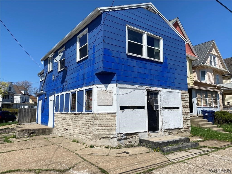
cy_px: 87
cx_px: 116
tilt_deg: +8.6
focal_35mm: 26
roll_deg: +0.5
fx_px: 174
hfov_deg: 67.3
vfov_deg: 53.1
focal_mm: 4.25
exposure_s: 1/4444
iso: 32
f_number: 1.8
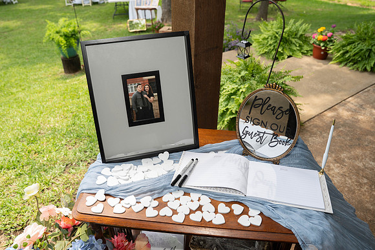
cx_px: 188
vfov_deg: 45.6
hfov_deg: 64.4
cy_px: 125
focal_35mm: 29
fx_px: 298
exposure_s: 1/250
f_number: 5
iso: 200
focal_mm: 28.6
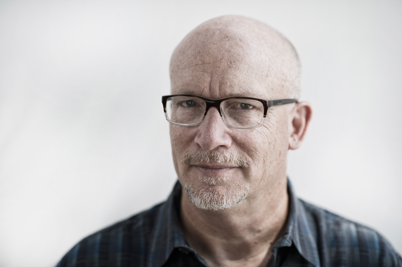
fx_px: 949
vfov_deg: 16.1
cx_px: 201
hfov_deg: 23.9
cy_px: 134
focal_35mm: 85
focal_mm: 85
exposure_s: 1/640
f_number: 2
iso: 100
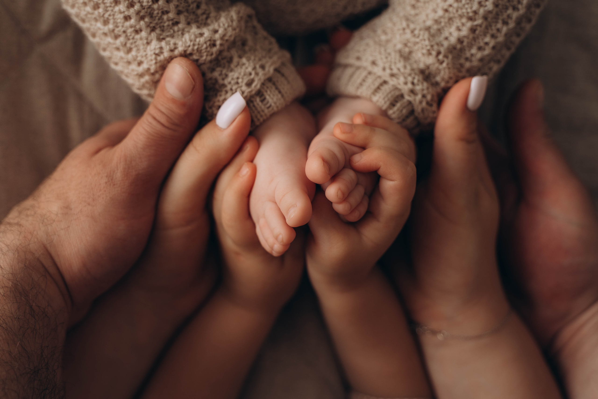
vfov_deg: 26.8
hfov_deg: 39.4
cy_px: 205
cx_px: 291
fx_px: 836
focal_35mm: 50
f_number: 3.5
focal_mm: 49
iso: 200
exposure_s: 1/125
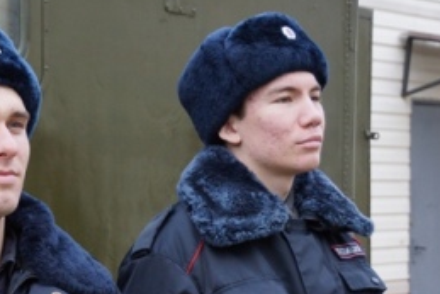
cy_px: 235
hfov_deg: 22.1
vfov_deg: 15.0
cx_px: 85
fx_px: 1111
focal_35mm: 91
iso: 640
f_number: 4.5
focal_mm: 35
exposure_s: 1/250
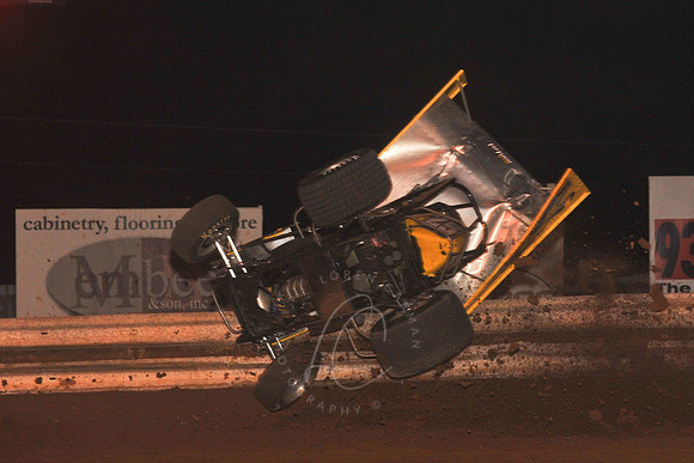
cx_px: 347
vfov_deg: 9.5
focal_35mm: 145
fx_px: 2796
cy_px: 232
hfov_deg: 14.2
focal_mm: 145
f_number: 6.3
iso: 800
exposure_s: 1/320
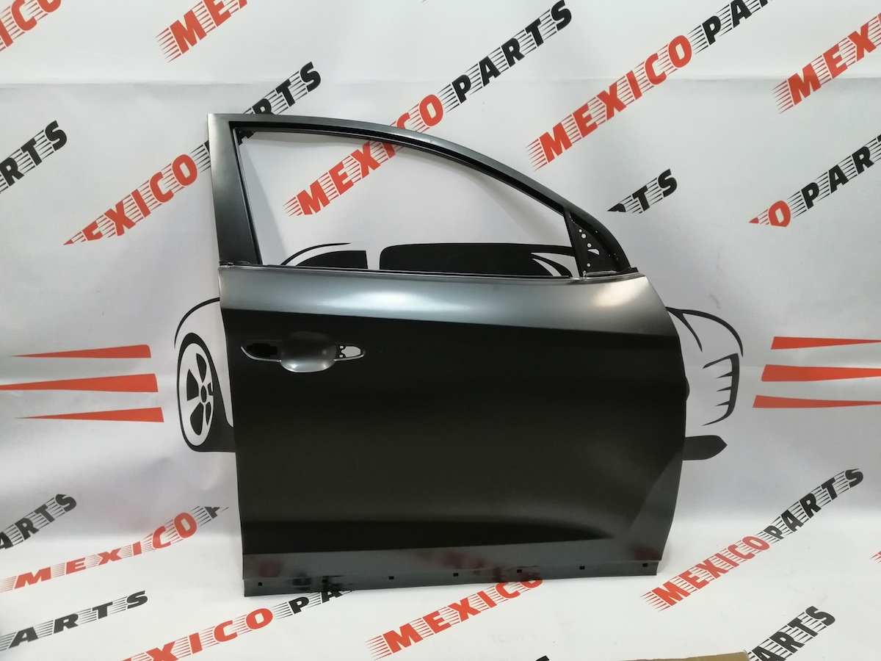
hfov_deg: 67.3
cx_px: 440
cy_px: 330
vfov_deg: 53.1
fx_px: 662
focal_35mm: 26
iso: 320
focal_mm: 3.95
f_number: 1.8
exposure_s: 1/100
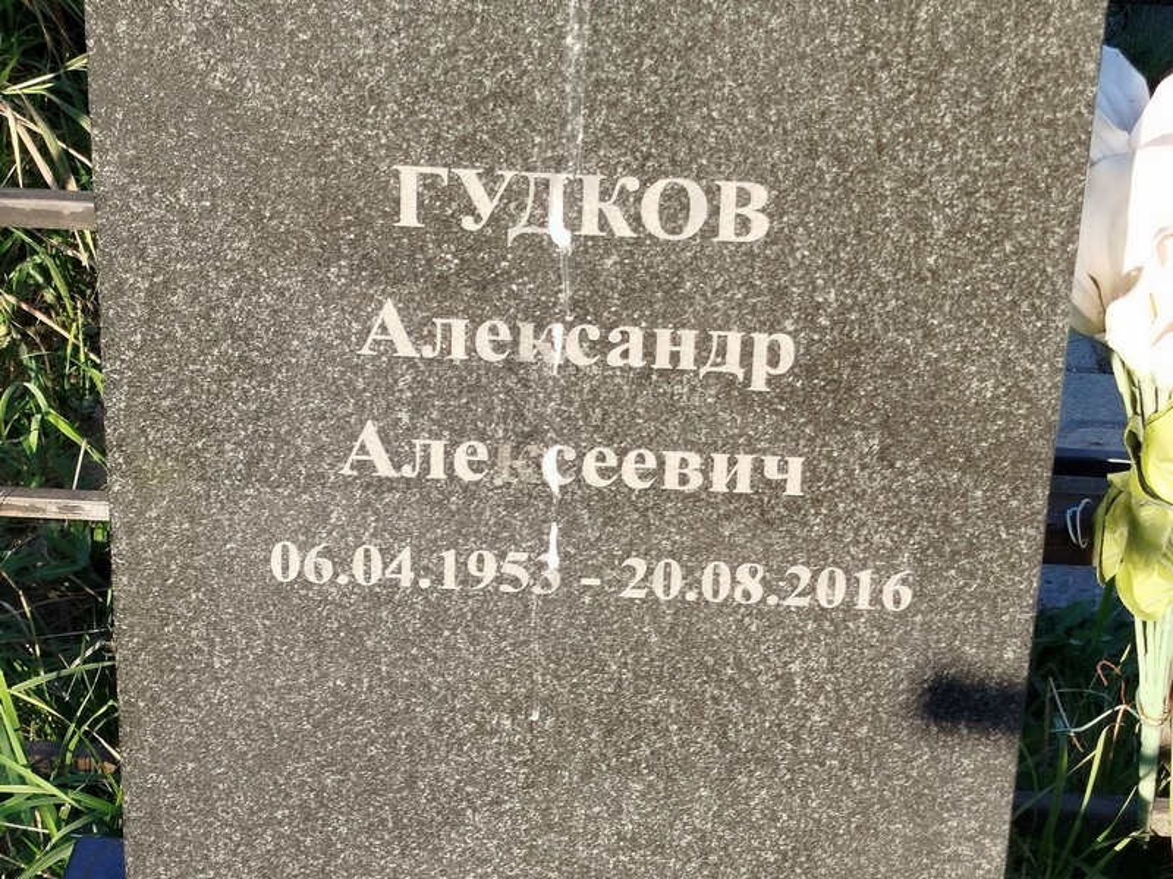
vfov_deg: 48.2
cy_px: 440
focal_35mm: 29
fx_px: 983
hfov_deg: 61.7
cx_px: 586
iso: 50
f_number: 1.7
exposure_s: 1/171
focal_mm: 5.31
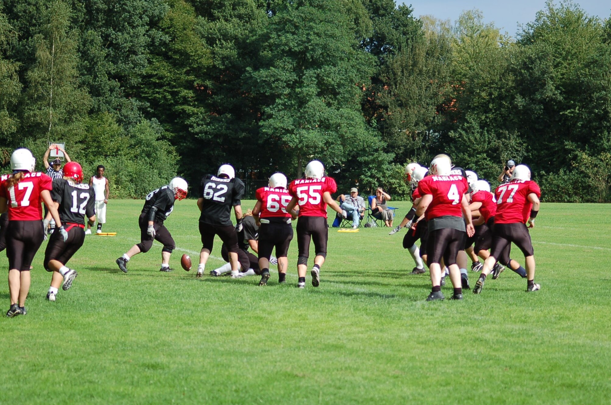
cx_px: 335
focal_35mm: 135
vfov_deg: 10.1
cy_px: 206
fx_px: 2287
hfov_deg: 15.2
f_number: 4
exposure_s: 1/1000
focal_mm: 82
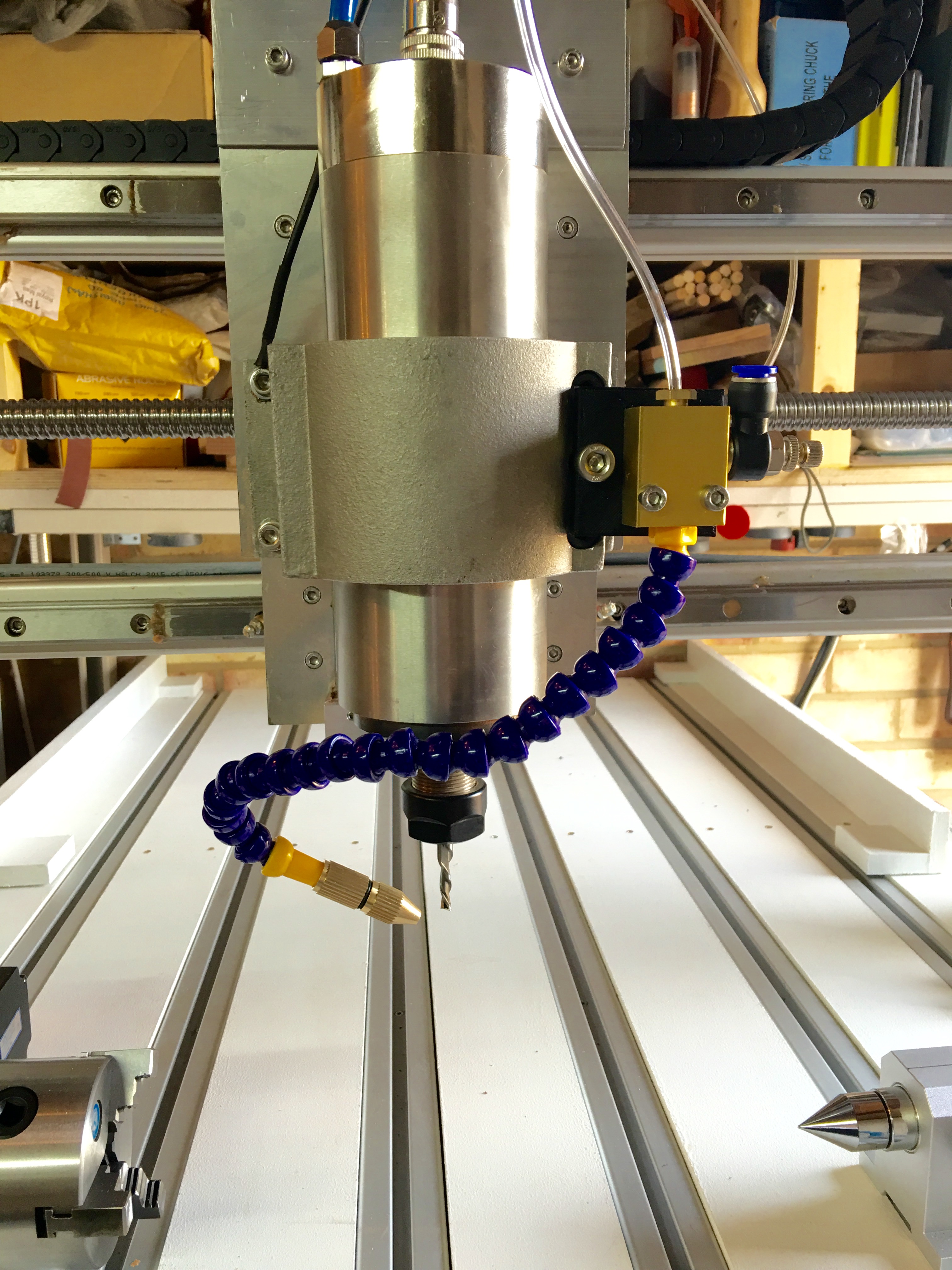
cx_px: 476
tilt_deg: -11.0
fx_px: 1063
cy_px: 635
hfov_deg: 48.2
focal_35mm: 29
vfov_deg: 61.7
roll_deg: +1.1
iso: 32
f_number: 2.2
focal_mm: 4.15
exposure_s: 1/17
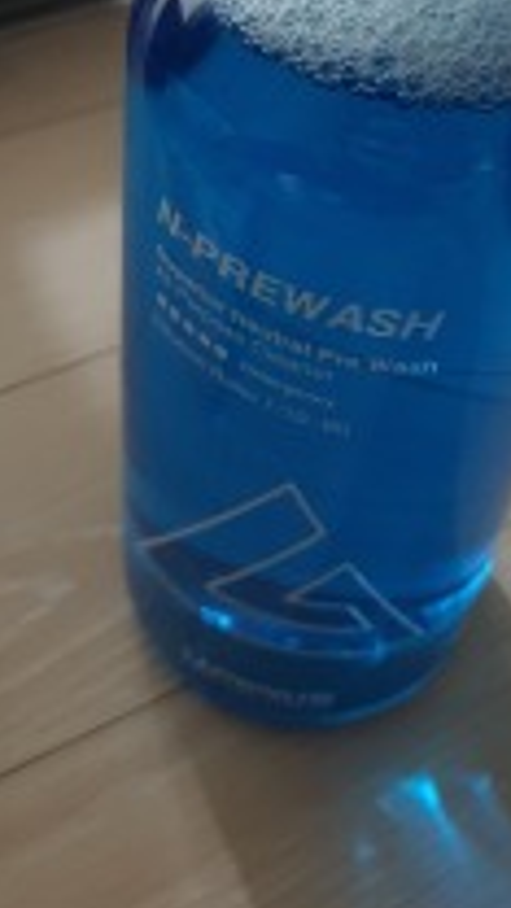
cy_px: 188
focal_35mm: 49
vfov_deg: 40.4
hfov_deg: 24.4
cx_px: 301
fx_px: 1180
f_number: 1.5
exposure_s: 1/20
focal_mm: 4.3
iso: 640
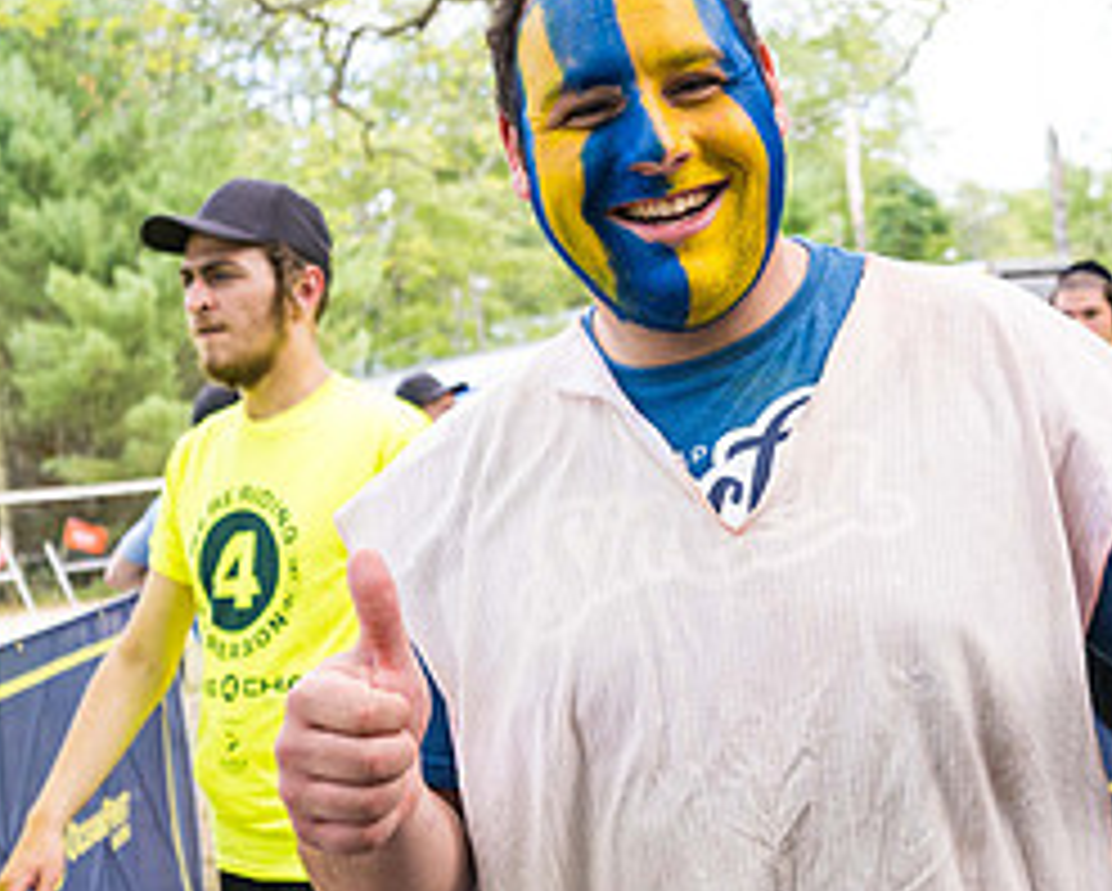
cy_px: 484
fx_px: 2174
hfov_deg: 28.4
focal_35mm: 66
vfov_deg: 23.2
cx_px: 801
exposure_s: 1/500
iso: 720
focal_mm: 30
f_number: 4
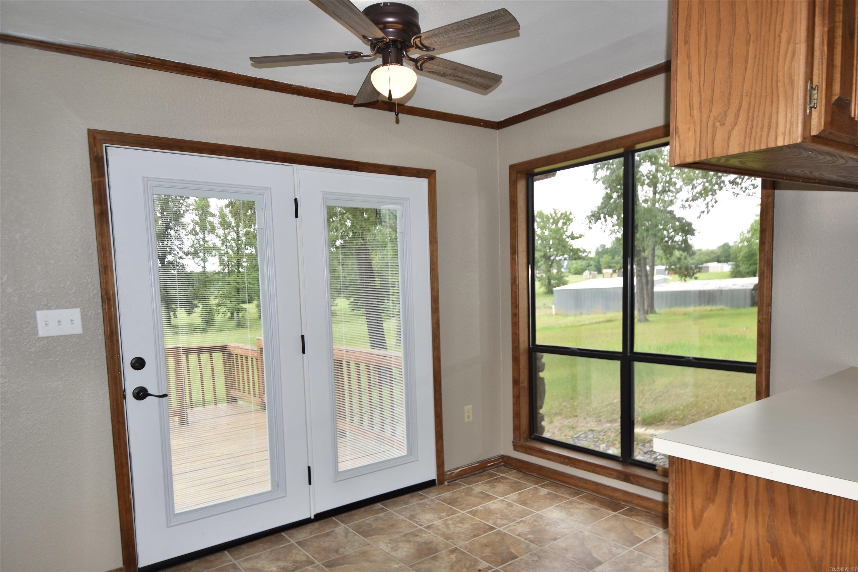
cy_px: 286
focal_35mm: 24
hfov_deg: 73.7
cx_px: 429
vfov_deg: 53.1
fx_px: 572
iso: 180
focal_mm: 16
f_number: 5.6
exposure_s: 1/125
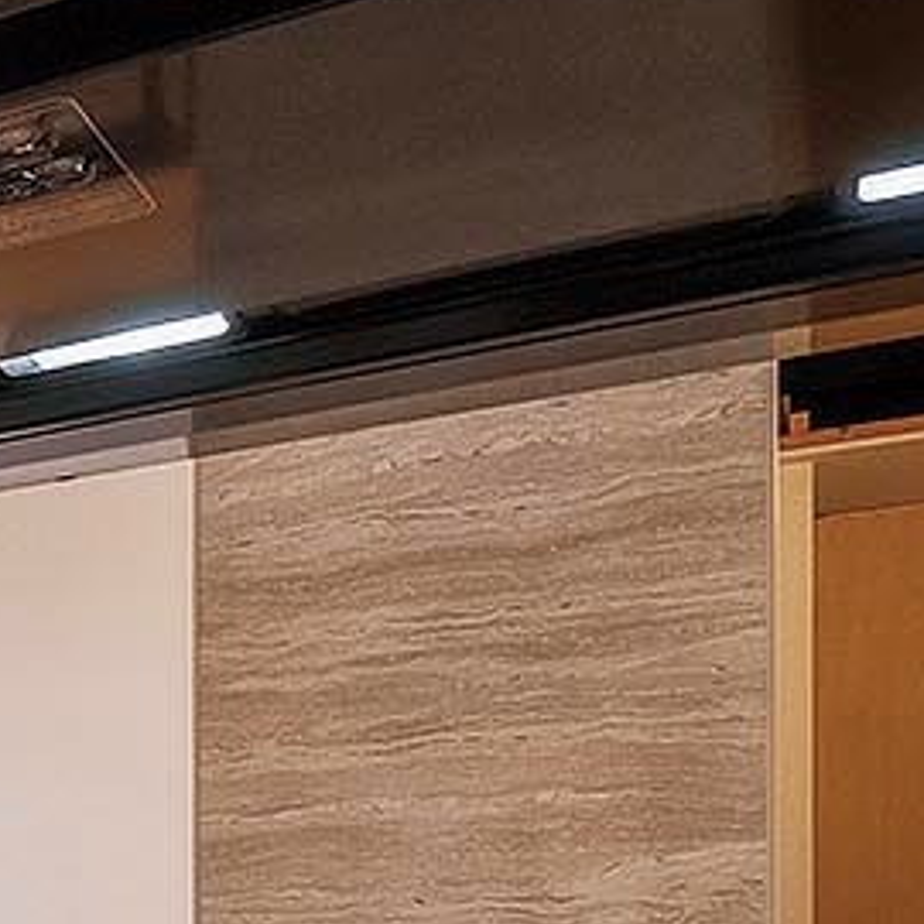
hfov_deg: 22.5
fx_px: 1842
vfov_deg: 26.0
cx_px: -500
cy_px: 1022
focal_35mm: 61
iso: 640
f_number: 5
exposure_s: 1/50
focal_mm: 8
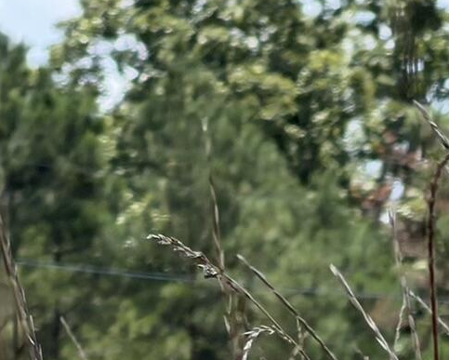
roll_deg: +3.7
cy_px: 600
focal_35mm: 827
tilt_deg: +0.5
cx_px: 356
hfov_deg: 2.3
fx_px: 10996
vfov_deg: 1.9
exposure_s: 1/488
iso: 50
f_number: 2.8
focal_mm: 16.89
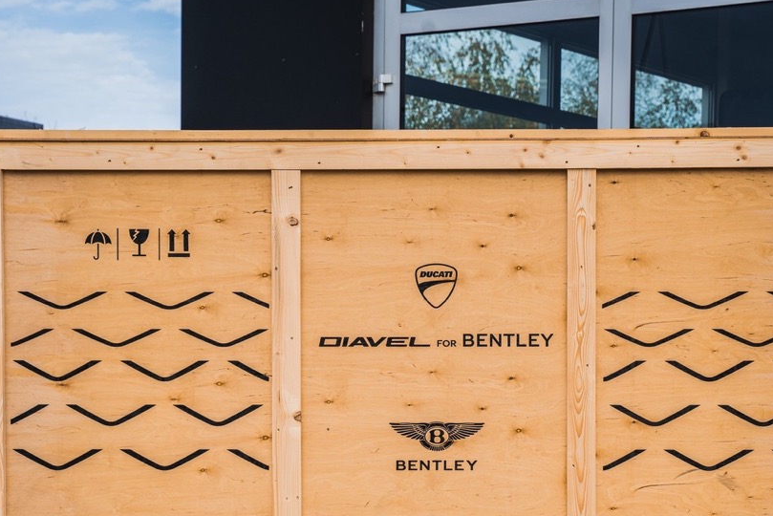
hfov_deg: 23.3
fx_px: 1869
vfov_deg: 15.6
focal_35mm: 87
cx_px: 448
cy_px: 397
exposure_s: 1/400
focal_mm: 55
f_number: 8
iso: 320
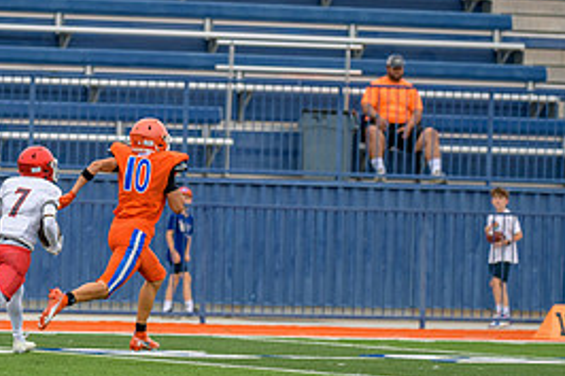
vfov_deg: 3.5
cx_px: 117
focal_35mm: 393
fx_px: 6164
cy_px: 224
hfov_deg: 5.2
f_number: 2.8
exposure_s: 1/1000
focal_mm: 180
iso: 560
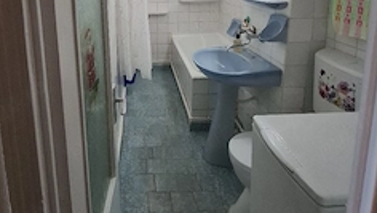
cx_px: 152
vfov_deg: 42.8
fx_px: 240
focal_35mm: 24
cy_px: 13
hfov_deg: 75.5
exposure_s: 1/33
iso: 160
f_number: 2.2
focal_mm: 1.74
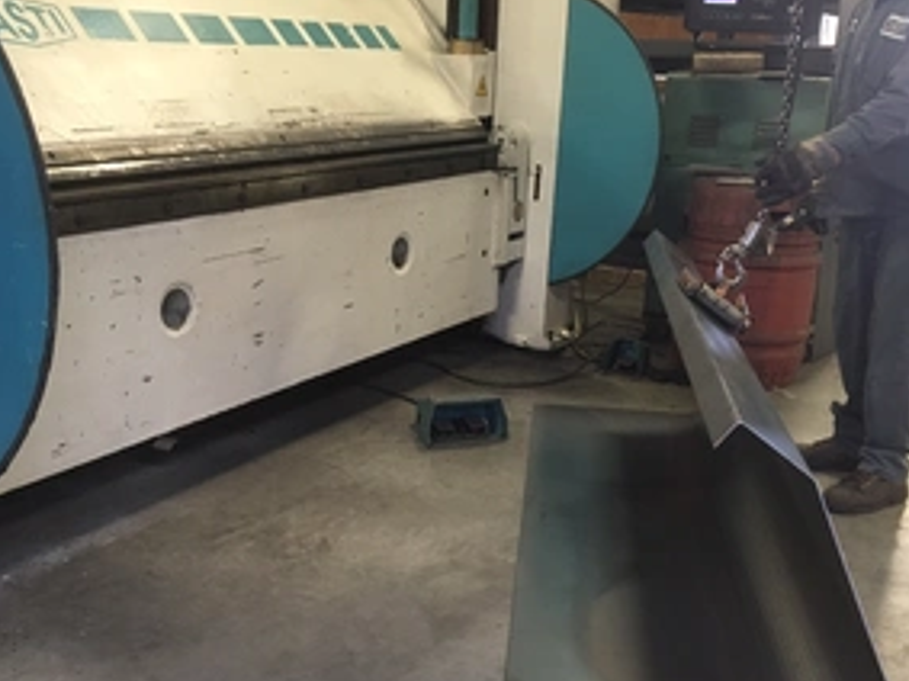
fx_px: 1076
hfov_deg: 45.7
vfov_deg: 35.1
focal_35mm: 41
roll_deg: -1.4
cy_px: 379
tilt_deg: -18.2
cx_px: 408
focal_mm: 4.15
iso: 200
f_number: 2.2
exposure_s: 1/33
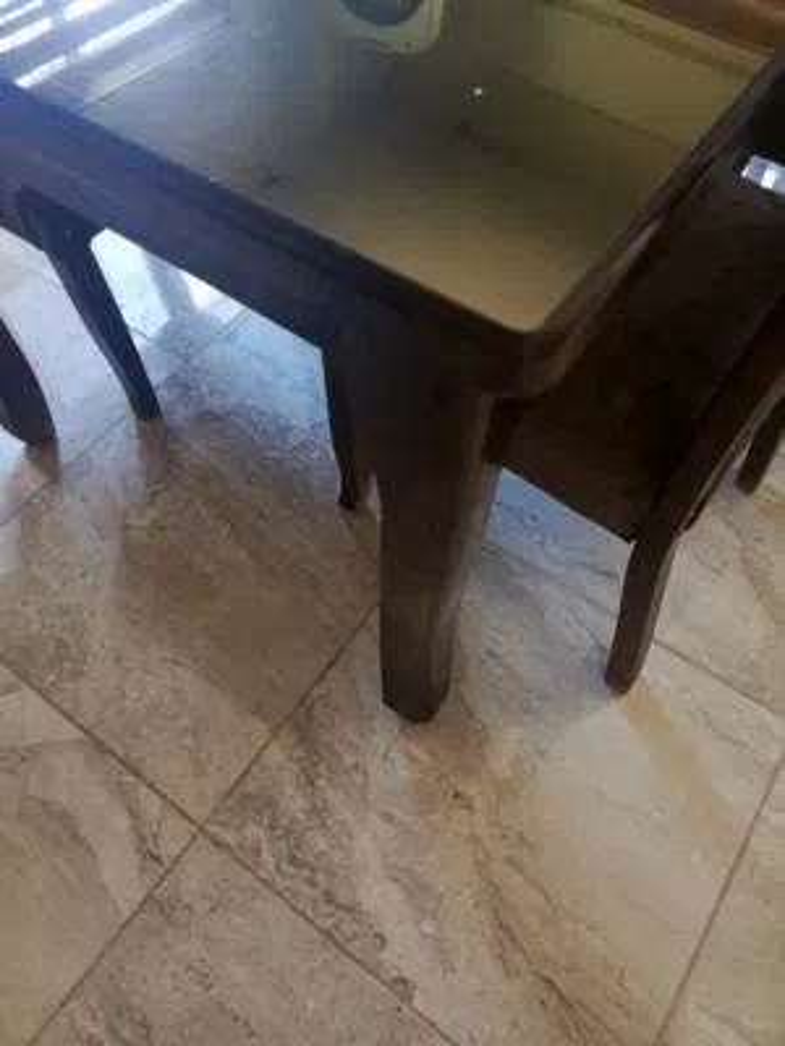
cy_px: 523
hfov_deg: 58.9
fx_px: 695
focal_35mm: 23
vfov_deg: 73.9
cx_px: 392
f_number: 1.75
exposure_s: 1/50
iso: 3006
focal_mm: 5.25
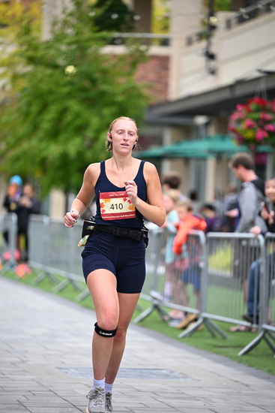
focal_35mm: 155
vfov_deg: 13.2
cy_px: 206
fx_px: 1775
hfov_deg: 8.9
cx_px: 138
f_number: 2.8
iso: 640
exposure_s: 1/2000
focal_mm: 155
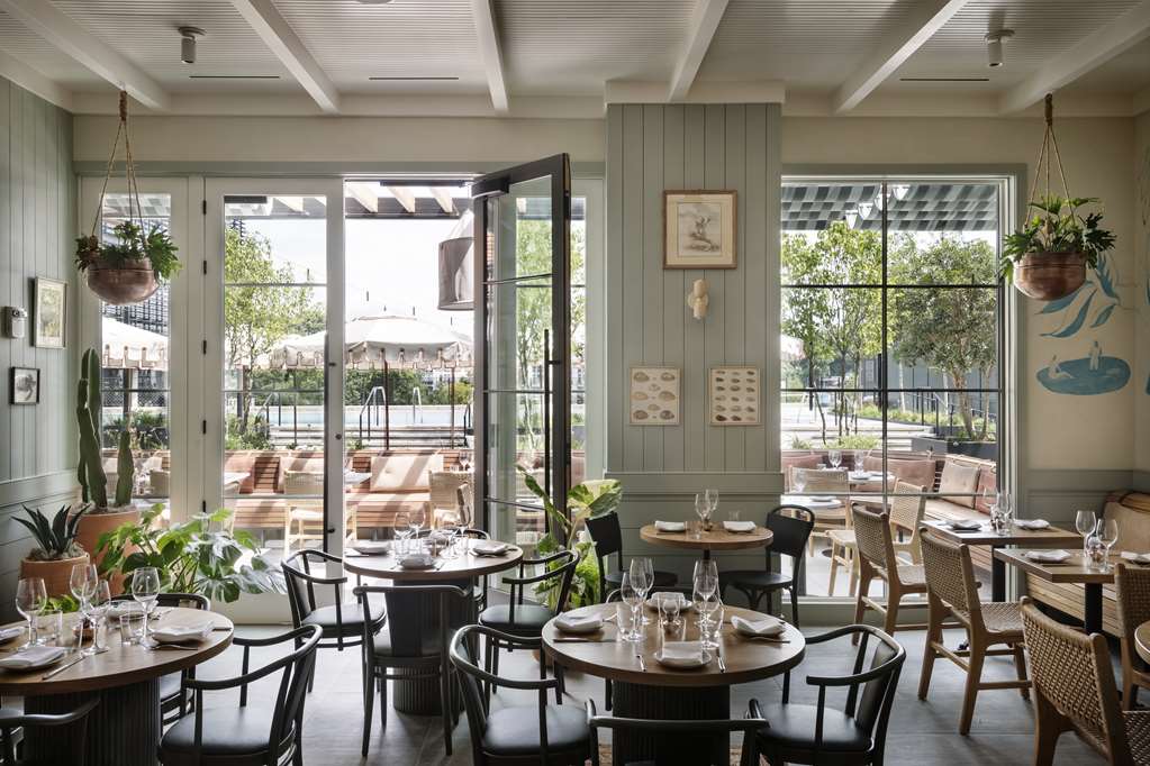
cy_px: 383
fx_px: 958
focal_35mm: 30
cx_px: 575
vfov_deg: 43.6
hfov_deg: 61.9
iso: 200
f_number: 10
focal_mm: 30
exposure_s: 1/10
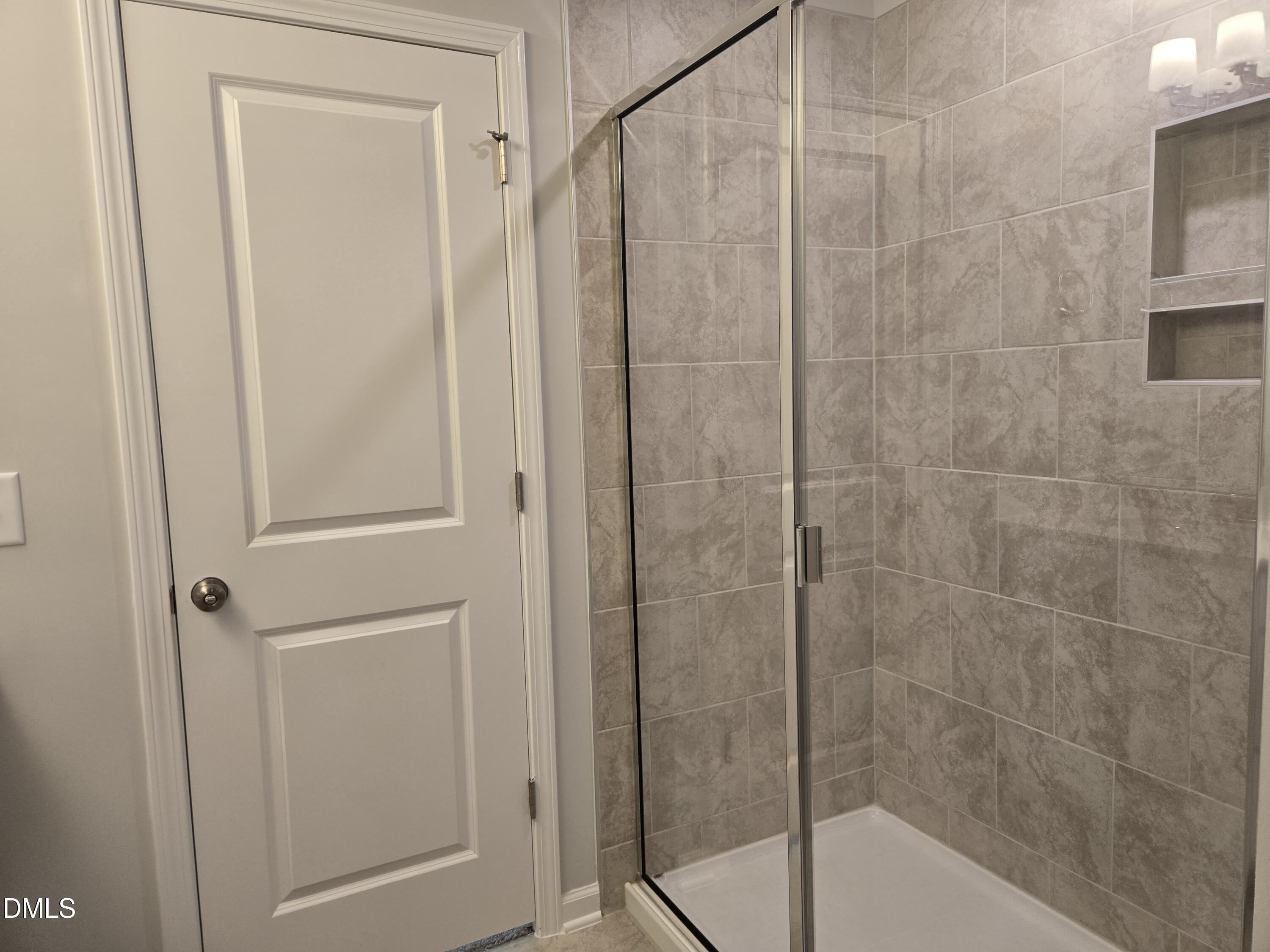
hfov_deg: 73.9
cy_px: 476
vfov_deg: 58.9
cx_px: 635
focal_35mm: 23
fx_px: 844
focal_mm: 5.4
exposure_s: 1/120
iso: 125
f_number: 1.8
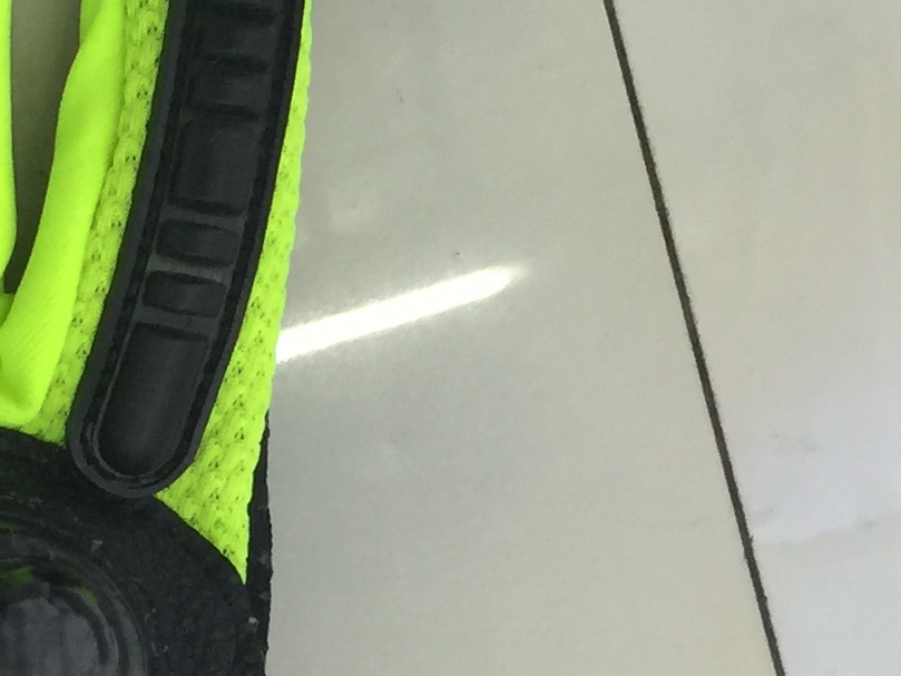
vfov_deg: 12.4
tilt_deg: -82.0
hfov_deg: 14.1
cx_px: -900
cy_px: 766
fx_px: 3046
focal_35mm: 117
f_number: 2.2
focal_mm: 4.15
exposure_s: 1/17
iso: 50
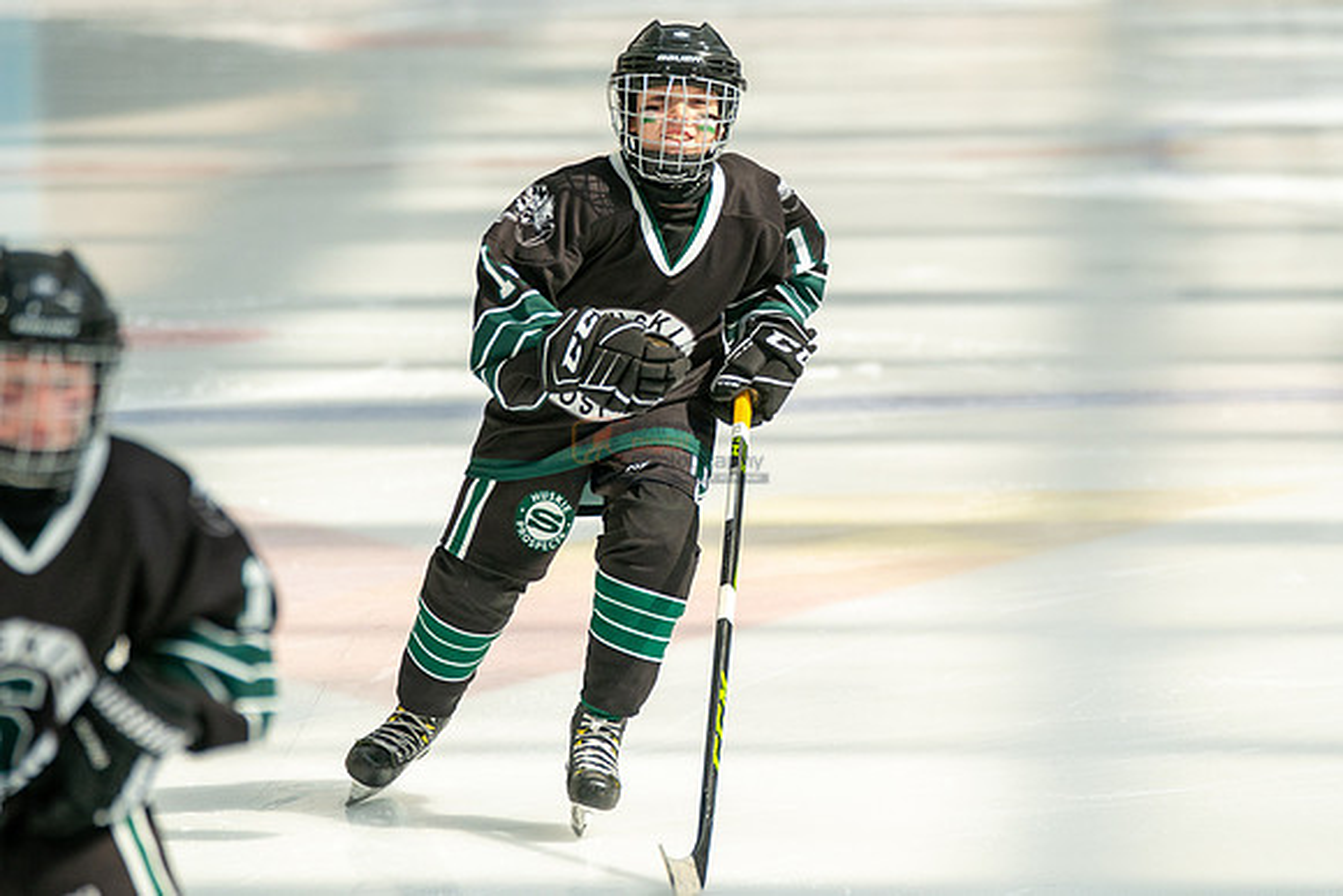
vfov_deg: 4.5
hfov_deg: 6.8
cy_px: 361
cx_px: 747
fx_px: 11361
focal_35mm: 304
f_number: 3.5
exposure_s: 1/4000
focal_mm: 234
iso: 1600
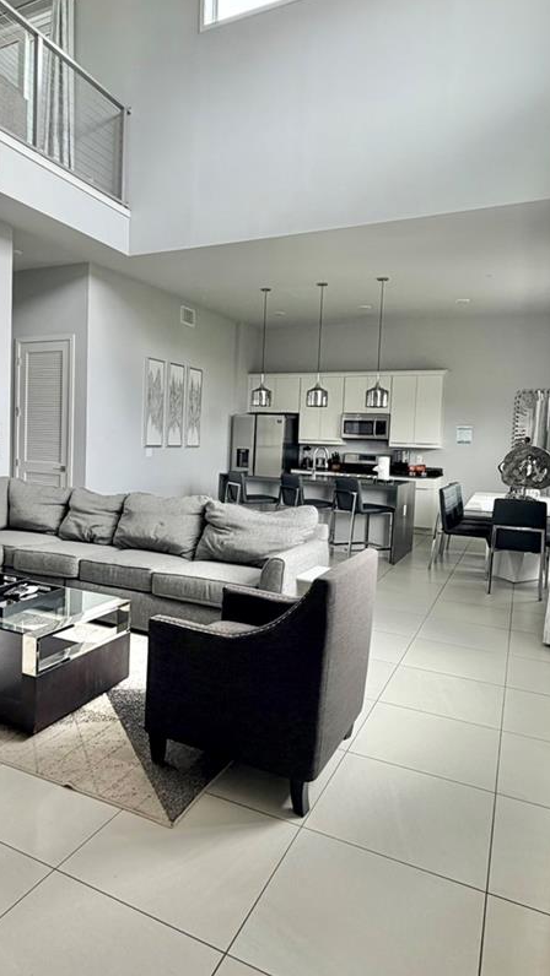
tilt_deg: -3.5
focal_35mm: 23
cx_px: 212
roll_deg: -2.1
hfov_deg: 49.1
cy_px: 476
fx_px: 596
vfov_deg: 78.7
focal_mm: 2.22
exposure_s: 1/120
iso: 100
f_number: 2.2
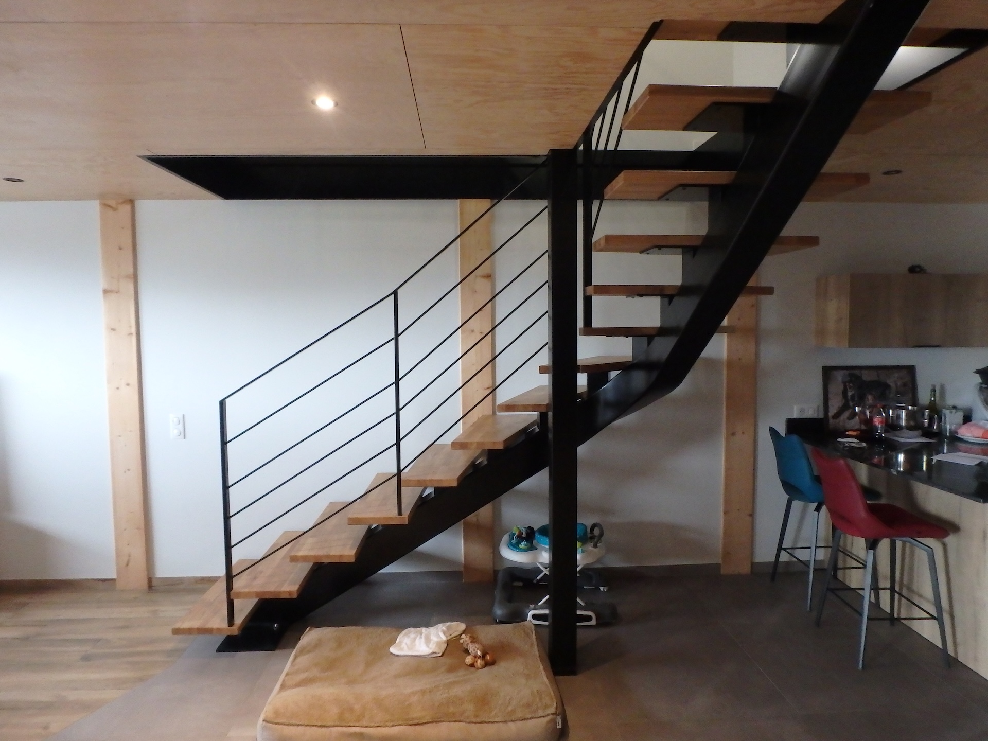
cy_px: 370
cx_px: 494
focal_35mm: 21
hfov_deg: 79.0
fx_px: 599
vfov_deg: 63.4
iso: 800
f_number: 3.5
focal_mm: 3.7
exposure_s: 1/30
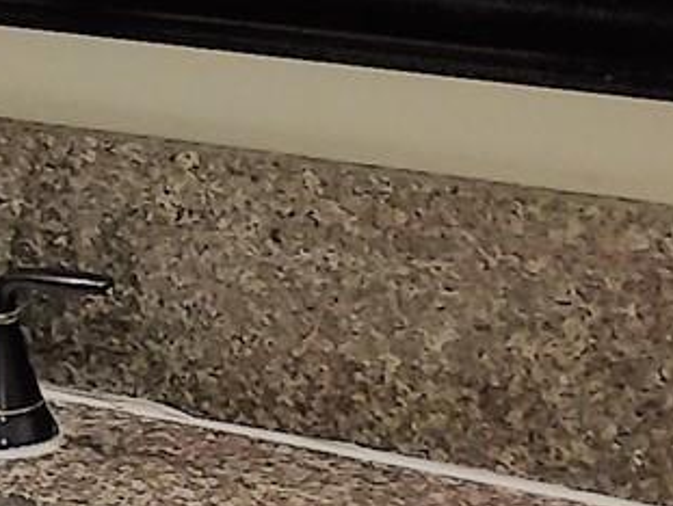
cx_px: -615
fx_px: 2900
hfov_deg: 12.0
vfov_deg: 9.9
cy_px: -4
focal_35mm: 149
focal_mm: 2.47
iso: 50
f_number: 1.9
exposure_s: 1/60
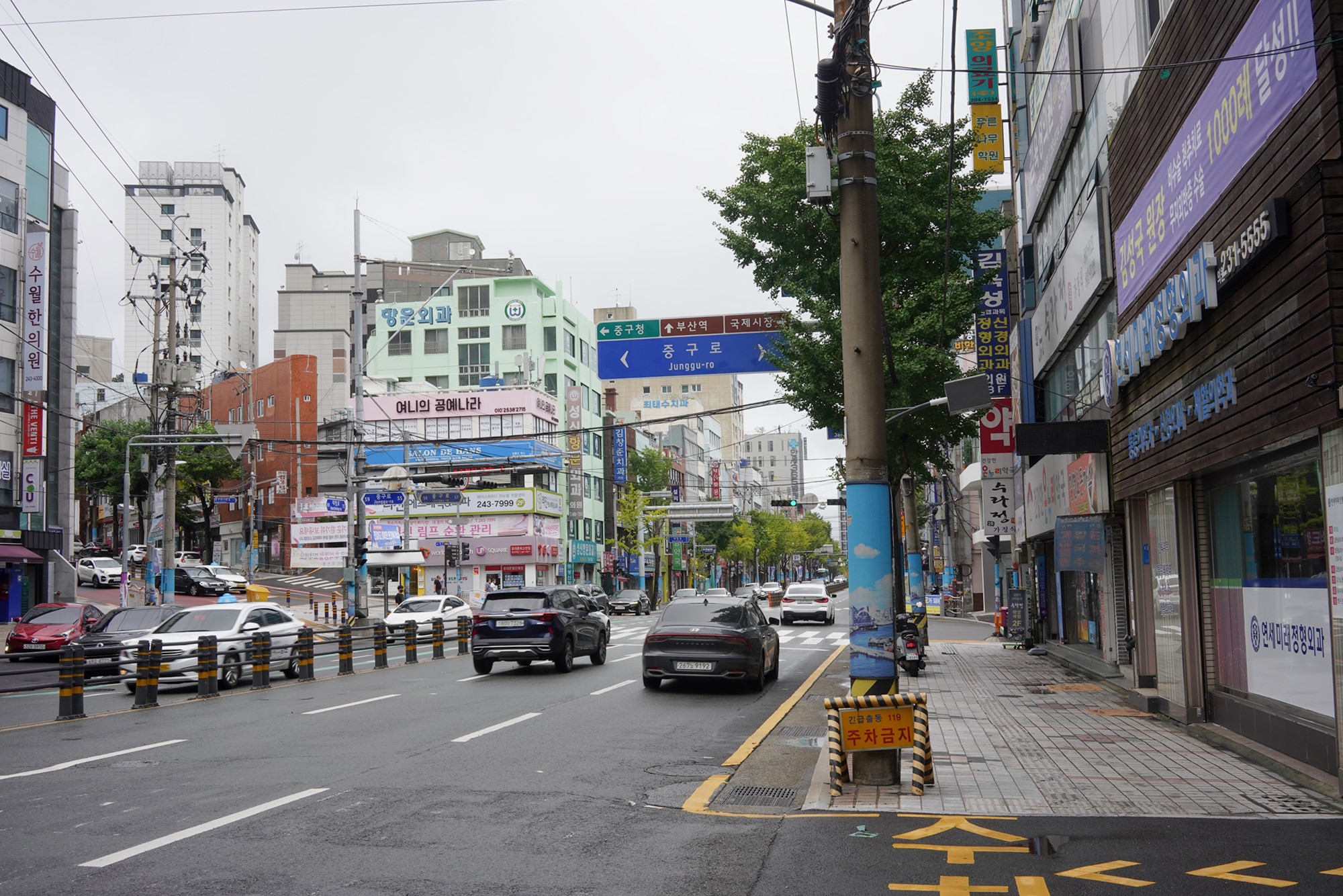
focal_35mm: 35
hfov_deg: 54.4
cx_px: 672
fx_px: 1306
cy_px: 448
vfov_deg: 37.9
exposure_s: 1/100
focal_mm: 35
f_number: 18
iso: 400
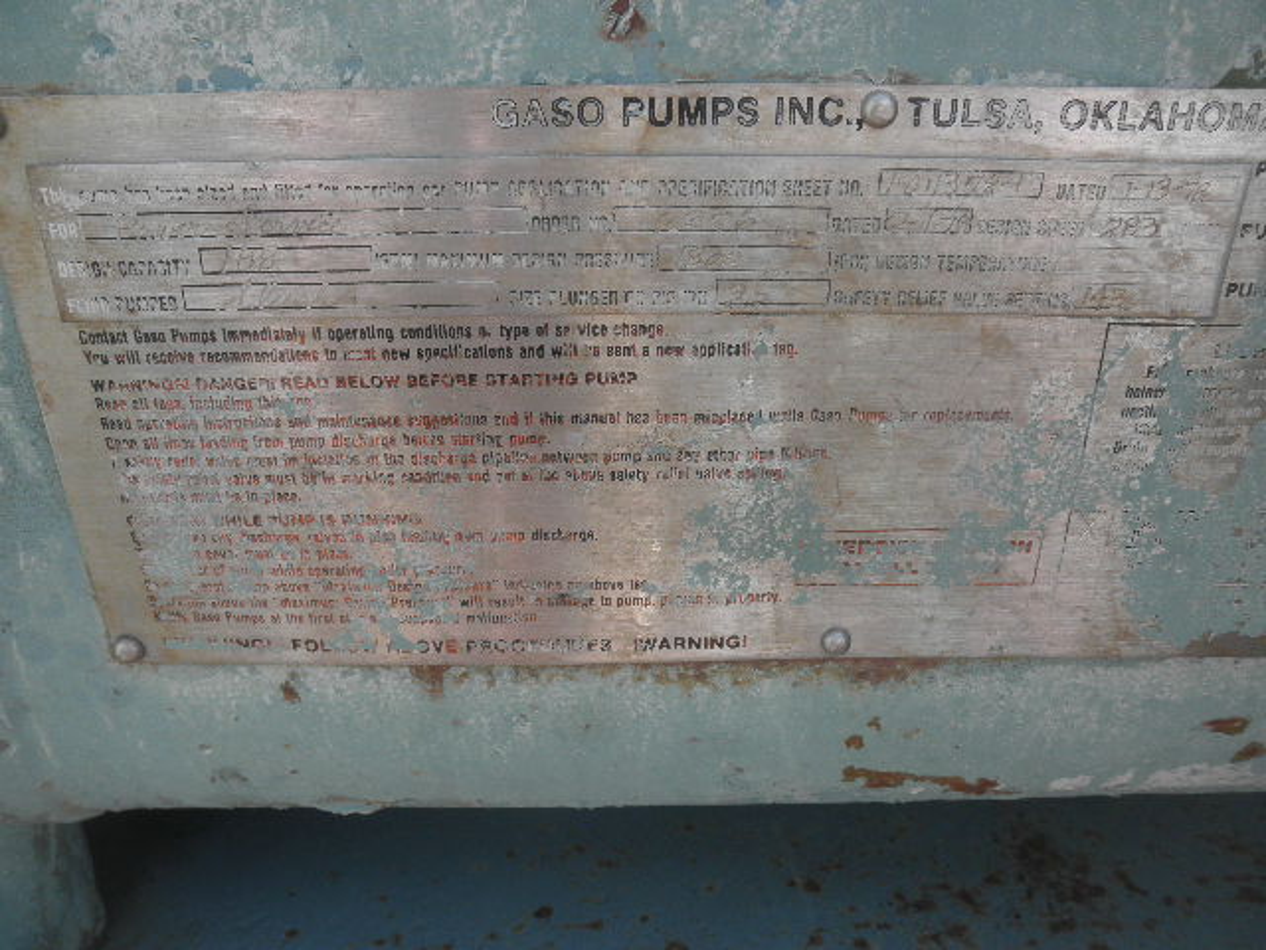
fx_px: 1024
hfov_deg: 63.4
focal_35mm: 28
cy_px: 475
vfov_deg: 49.7
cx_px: 633
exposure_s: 1/200
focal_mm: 5
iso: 64
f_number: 3
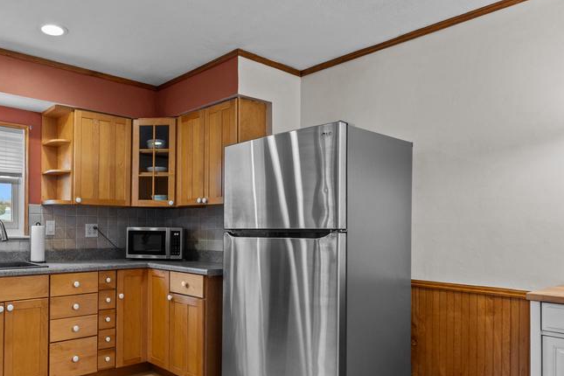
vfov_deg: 47.6
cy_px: 229
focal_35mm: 27
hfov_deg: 64.4
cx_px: 159
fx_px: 423
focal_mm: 17
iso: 500
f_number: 8
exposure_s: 1/13
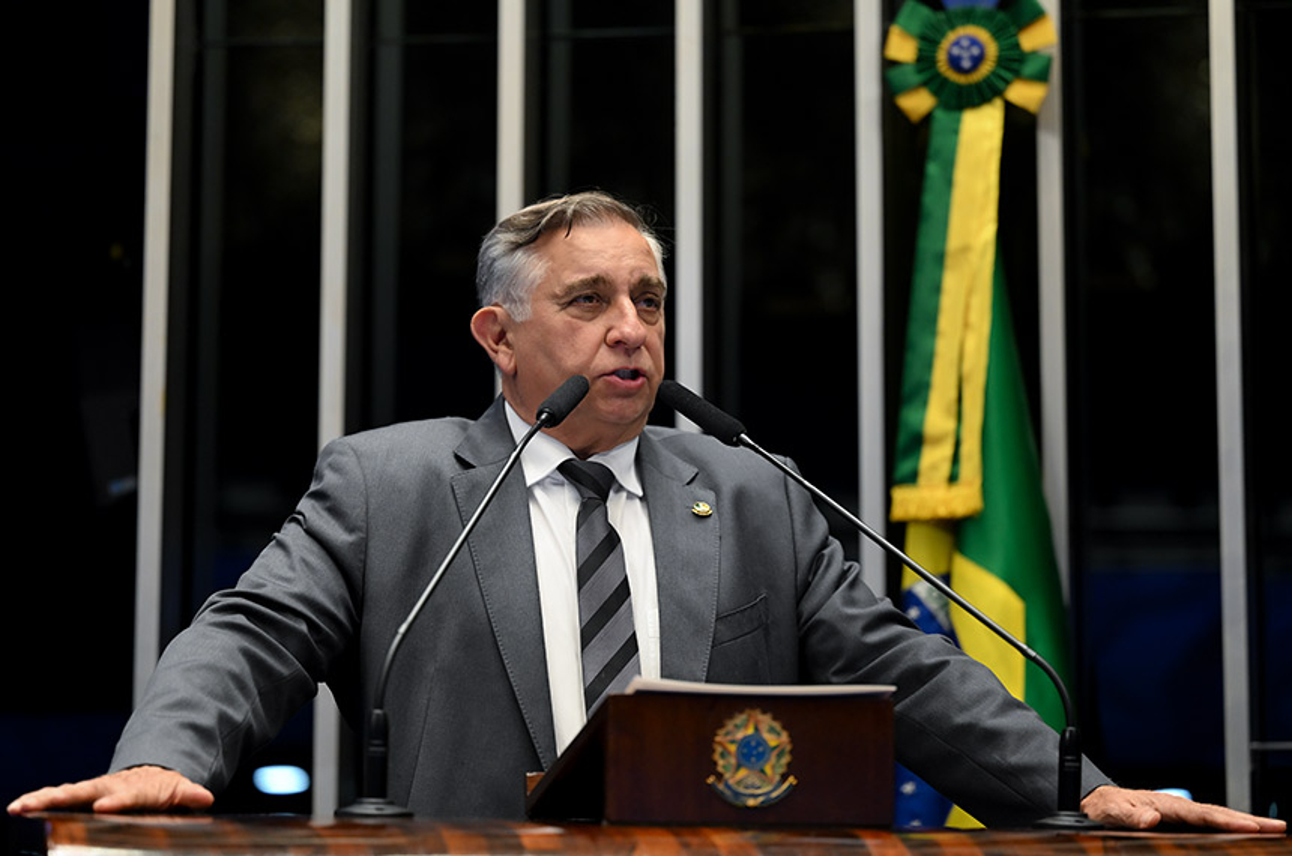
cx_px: 646
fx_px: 3224
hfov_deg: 22.7
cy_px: 428
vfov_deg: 15.1
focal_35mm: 90
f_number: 2.8
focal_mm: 90
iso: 1600
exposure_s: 1/100
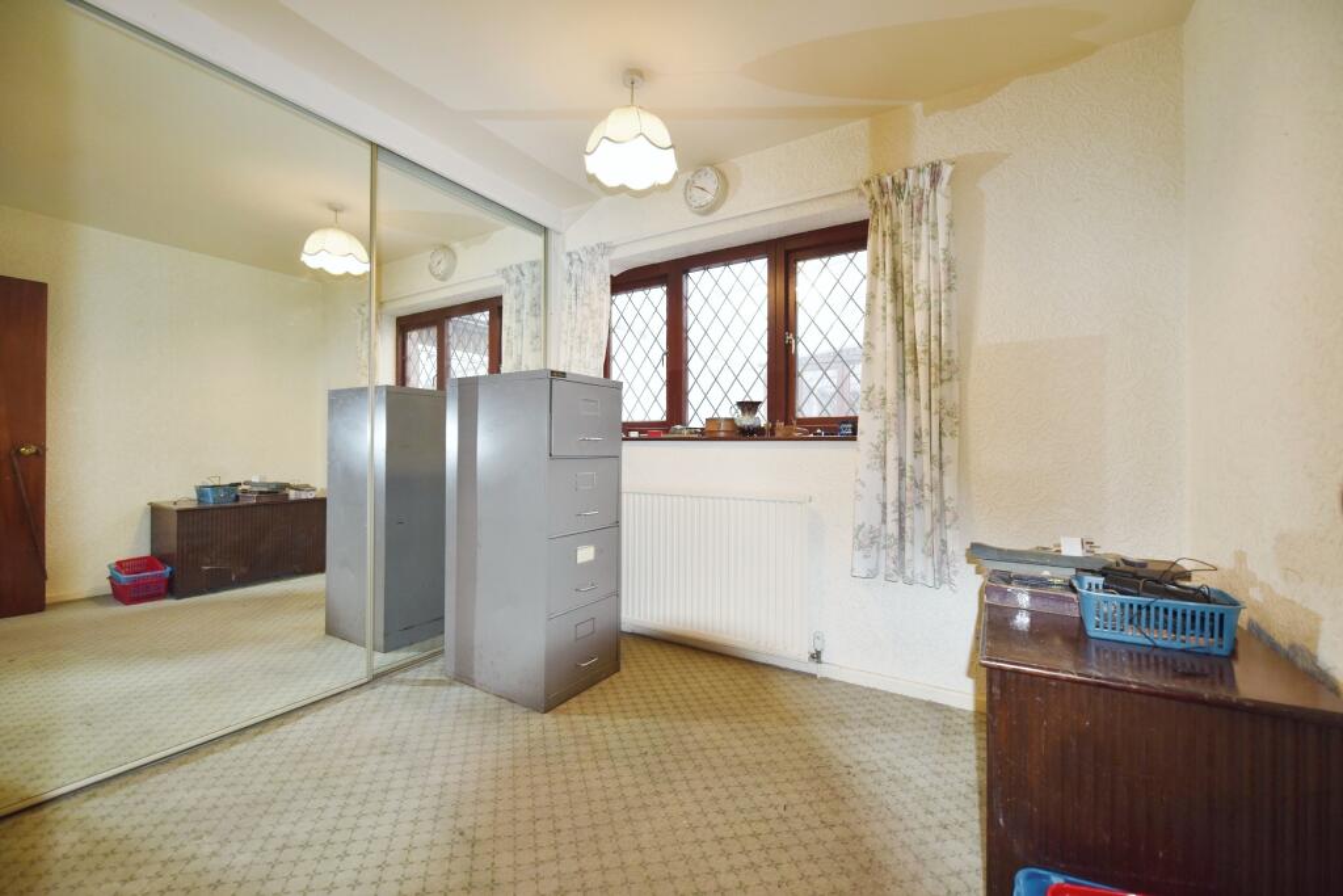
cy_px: 448
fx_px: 522
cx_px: 672
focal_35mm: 14
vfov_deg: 81.2
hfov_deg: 104.2
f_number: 3.3
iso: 800
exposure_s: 1/60
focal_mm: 14
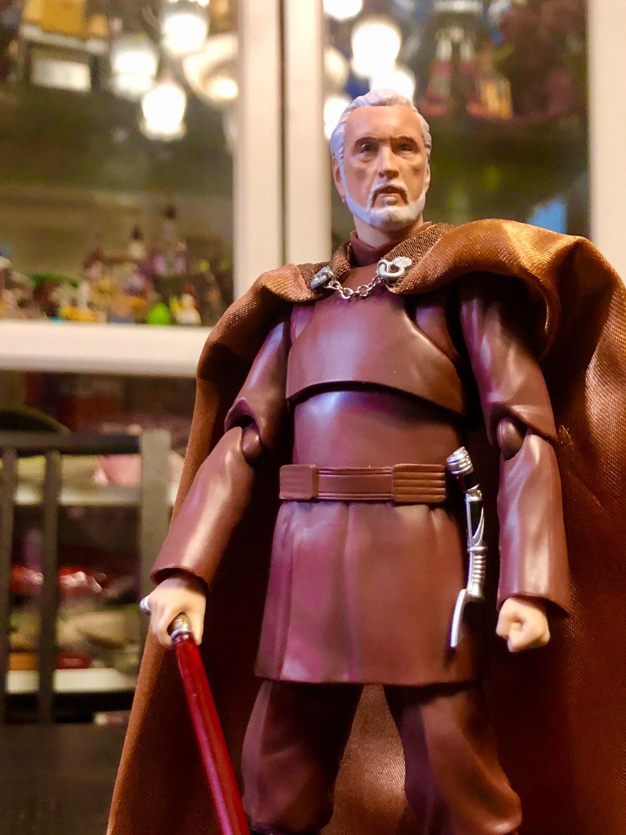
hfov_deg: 32.0
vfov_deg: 41.3
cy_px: 583
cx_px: 403
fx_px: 1085
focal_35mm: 45
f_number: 1.8
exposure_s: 1/15
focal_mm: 4
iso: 64
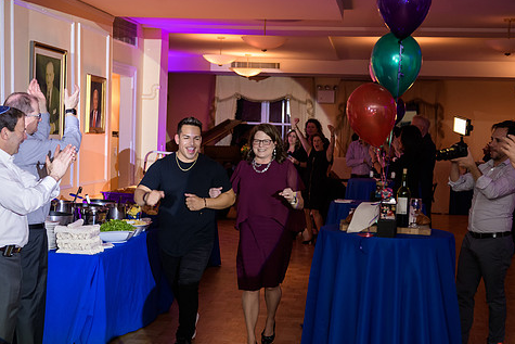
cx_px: 260
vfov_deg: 24.6
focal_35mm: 55
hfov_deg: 36.2
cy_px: 189
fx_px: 787
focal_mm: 45
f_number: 3.2
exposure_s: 1/125
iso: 800
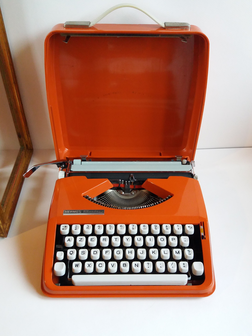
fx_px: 272
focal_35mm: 28
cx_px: 126
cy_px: 168
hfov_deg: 49.7
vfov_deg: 63.4
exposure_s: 1/17
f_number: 1.9
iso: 200
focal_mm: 3.7
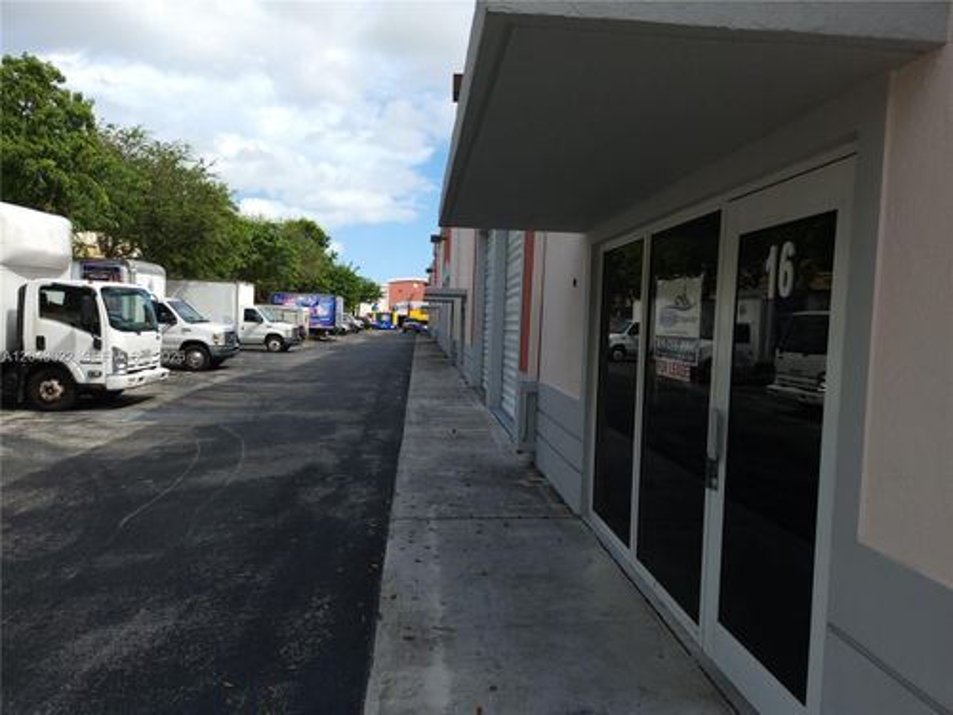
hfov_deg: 73.9
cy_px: 358
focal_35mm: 23
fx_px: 633
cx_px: 476
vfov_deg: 58.9
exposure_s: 1/1888
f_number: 1.8
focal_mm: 5.4
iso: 40
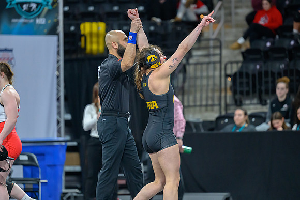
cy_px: 98
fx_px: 1700
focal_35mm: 204
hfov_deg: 10.1
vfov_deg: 6.7
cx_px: 142
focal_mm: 170
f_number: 2.8
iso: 5600
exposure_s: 1/800
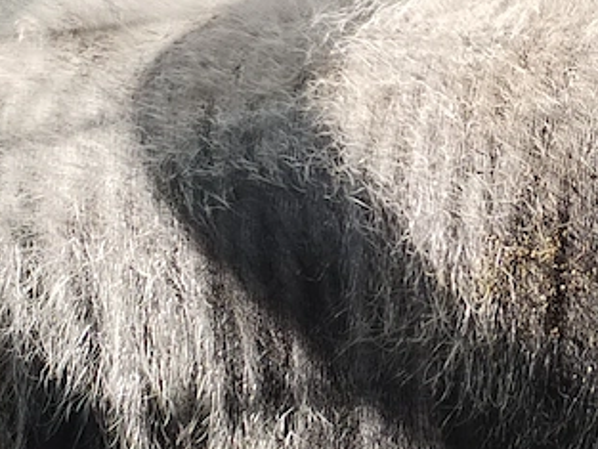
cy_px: 216
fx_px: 2540
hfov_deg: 13.2
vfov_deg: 10.1
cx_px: 606
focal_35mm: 147
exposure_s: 1/551
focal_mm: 4.75
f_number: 1.8
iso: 100
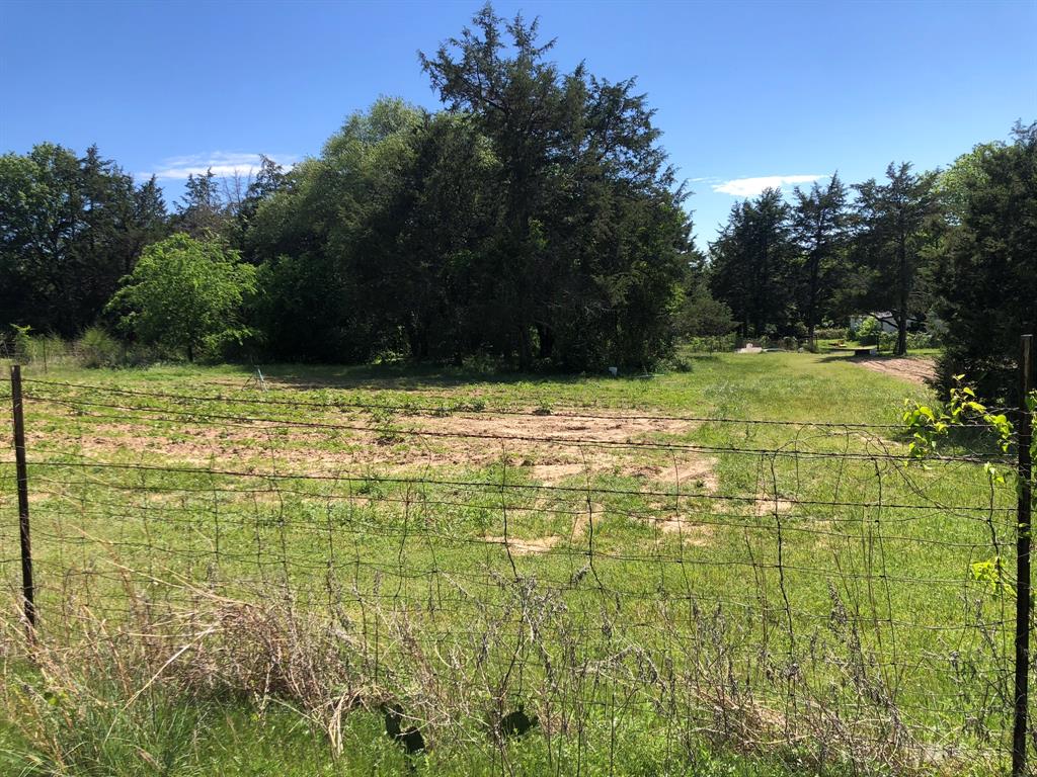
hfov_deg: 63.4
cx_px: 518
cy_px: 388
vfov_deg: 49.7
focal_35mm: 28
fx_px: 839
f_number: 1.8
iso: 20
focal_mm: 4
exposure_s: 1/1215
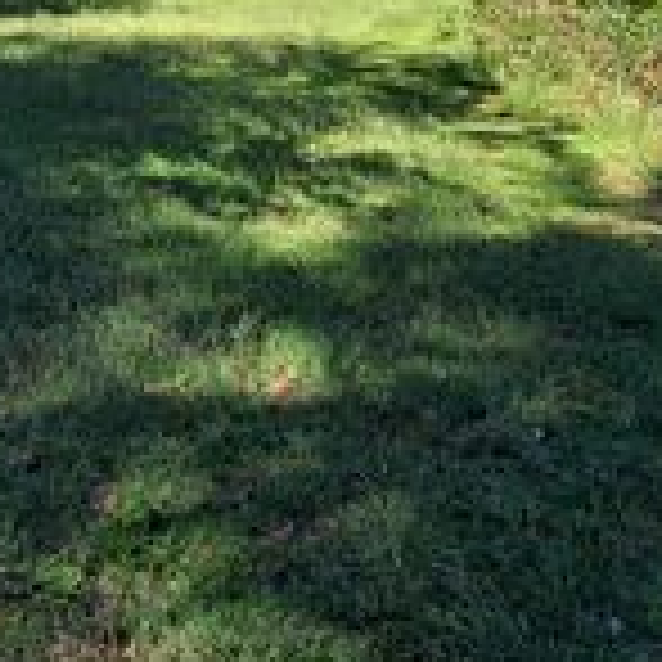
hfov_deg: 22.9
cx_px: 189
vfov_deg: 21.9
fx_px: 1623
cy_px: -56
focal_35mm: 75
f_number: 2
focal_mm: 4.6
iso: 32
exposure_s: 1/619
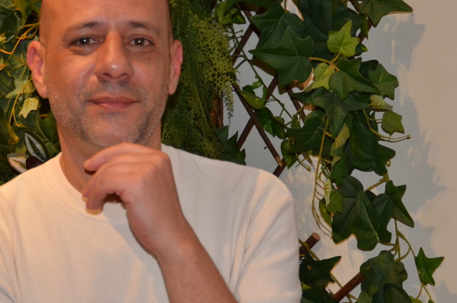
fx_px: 1571
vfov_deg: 11.0
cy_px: 181
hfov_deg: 16.5
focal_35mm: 124
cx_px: 145
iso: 720
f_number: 4.2
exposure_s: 1/60
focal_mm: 34
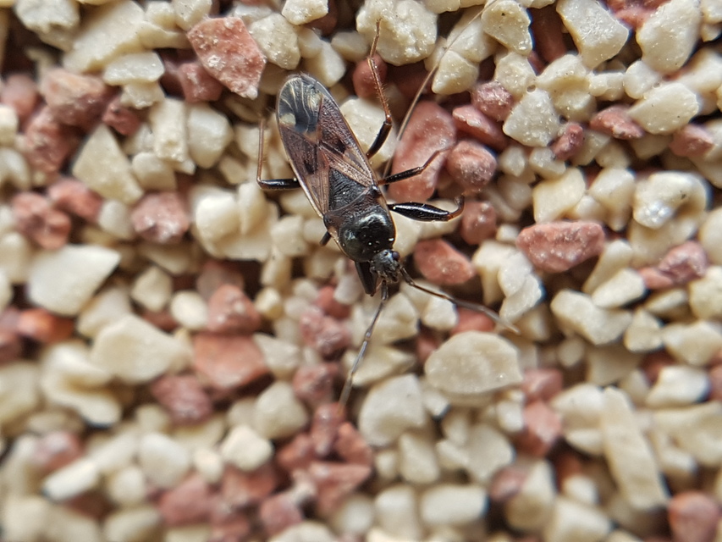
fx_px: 542
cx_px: 361
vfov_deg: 53.1
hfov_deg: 67.3
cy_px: 271
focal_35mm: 26
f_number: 1.7
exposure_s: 1/100
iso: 64
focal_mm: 4.2
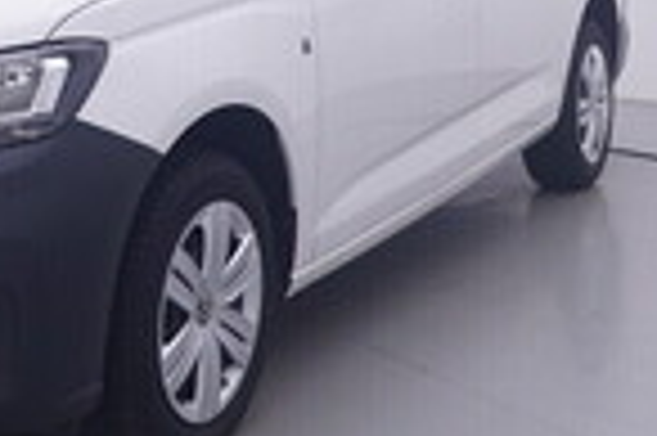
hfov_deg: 23.8
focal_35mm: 85
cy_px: -52
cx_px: 187
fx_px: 1547
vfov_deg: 15.6
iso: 200
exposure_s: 1/80
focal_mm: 15
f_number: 5
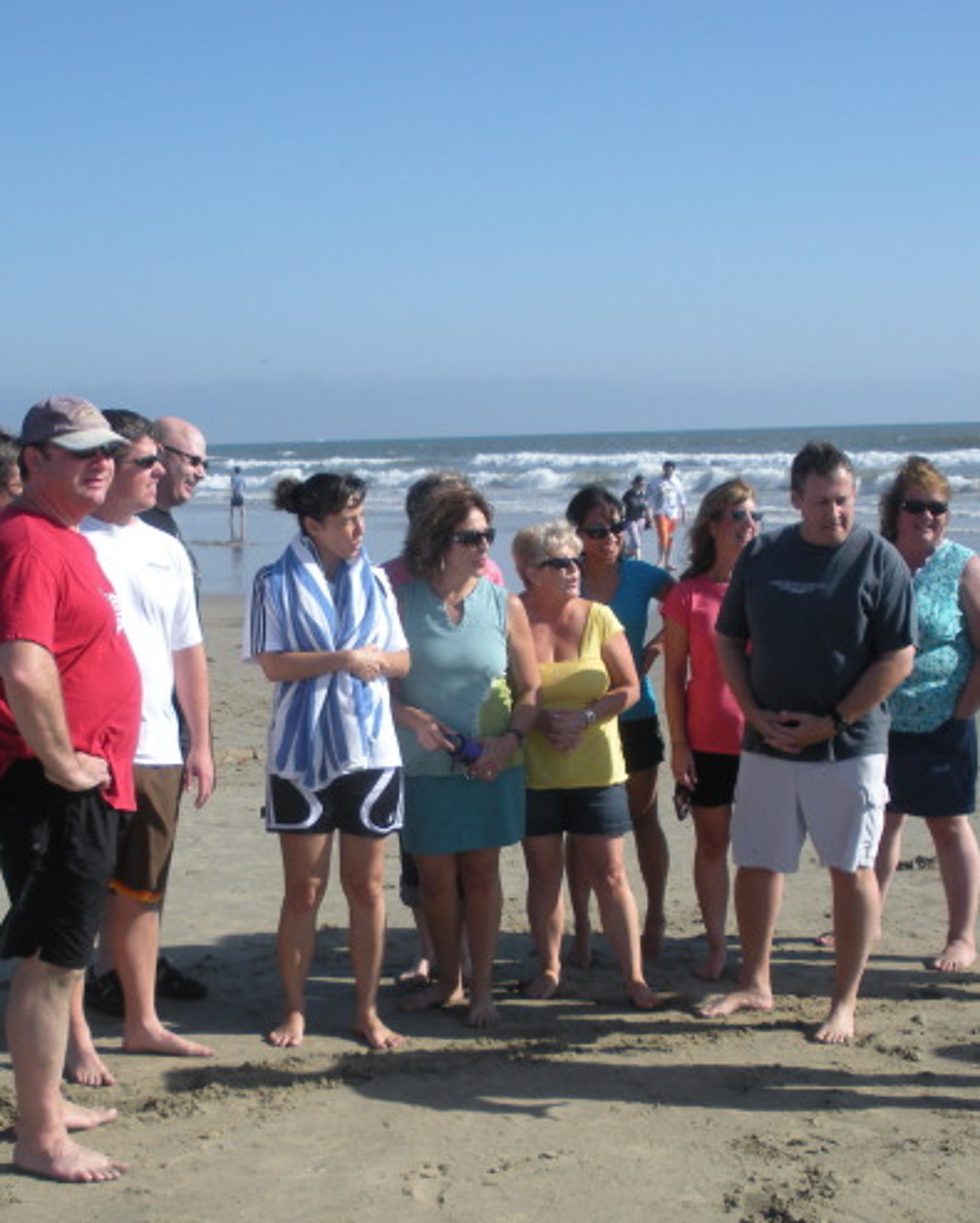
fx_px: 2065
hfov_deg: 26.7
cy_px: 727
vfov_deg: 32.9
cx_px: 479
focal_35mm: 57
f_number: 3.5
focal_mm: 6.3
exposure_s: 1/768
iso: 64
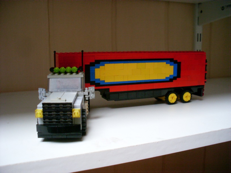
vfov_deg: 37.7
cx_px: 116
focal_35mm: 38
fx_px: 254
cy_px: 86
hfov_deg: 49.0
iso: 200
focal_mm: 6.3
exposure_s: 1/8
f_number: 3
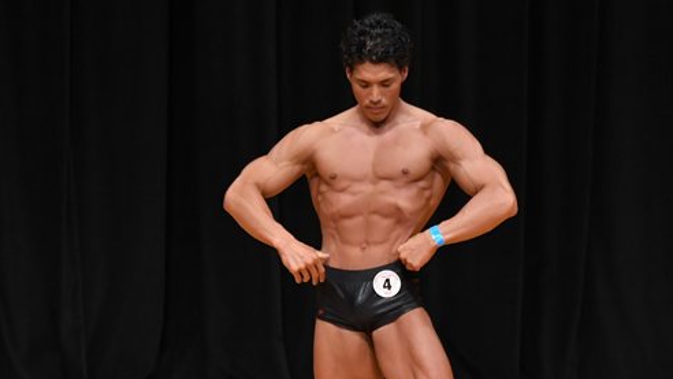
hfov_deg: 4.6
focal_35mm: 470
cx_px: 369
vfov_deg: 2.6
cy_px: 306
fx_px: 8389
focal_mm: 190
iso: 3200
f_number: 5.6
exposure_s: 1/400
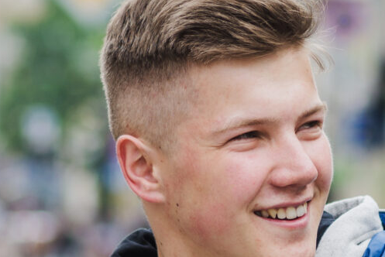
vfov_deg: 3.1
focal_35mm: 438
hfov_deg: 4.7
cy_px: 406
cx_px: 360
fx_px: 4687
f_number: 2.8
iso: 160
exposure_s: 1/800
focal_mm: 85
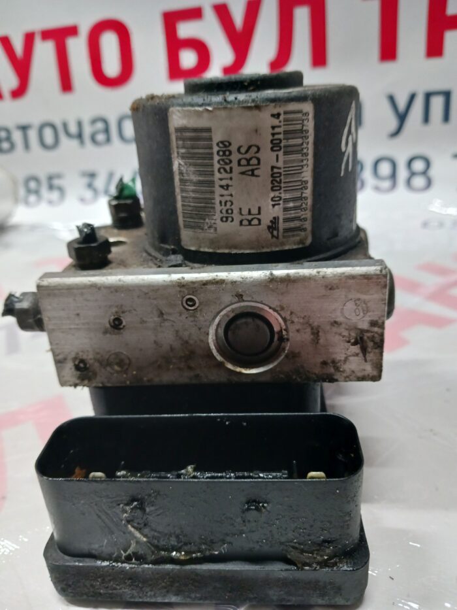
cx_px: 228
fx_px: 475
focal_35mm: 27
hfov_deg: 51.4
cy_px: 305
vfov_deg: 65.3
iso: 400
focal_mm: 4
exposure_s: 1/20
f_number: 1.8
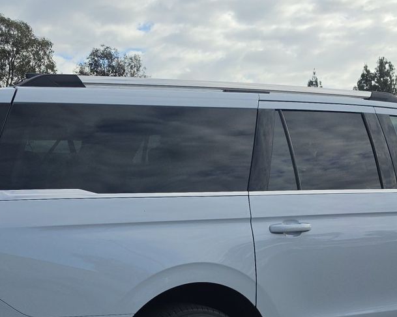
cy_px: 255
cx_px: 188
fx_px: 693
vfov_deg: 25.3
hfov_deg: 32.0
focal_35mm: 59
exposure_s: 1/7940
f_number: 1.4
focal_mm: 6.5
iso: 55
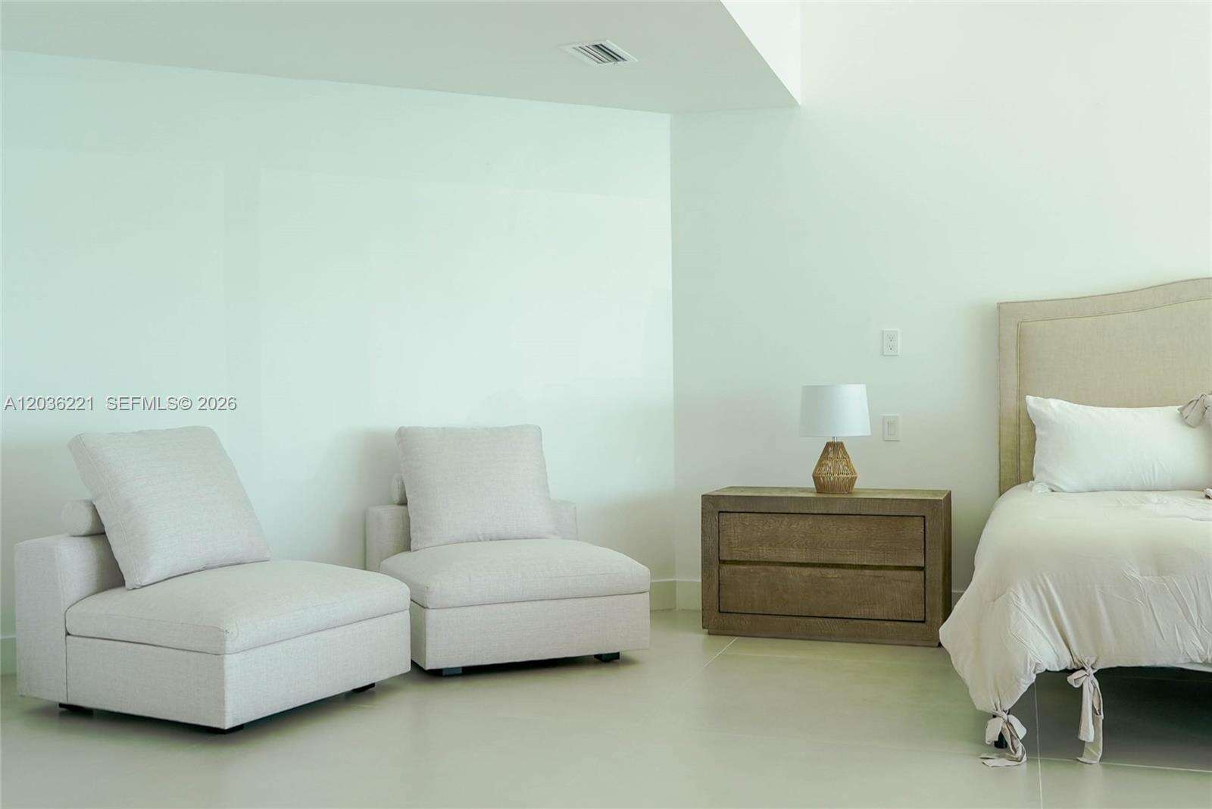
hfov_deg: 53.1
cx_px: 606
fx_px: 1212
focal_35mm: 36
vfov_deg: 36.9
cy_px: 404
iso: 640
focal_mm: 24
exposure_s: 1/400
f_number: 5.6
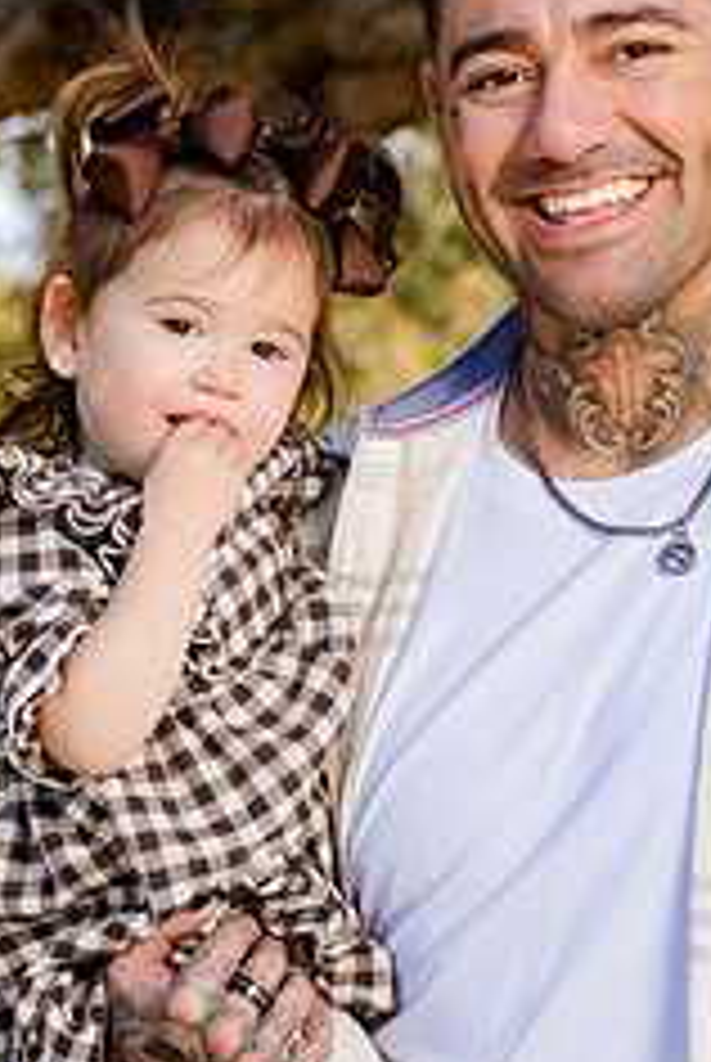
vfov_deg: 13.0
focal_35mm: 158
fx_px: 4667
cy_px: 626
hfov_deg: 8.7
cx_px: 495
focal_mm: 83
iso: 125
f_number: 5.6
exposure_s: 1/250
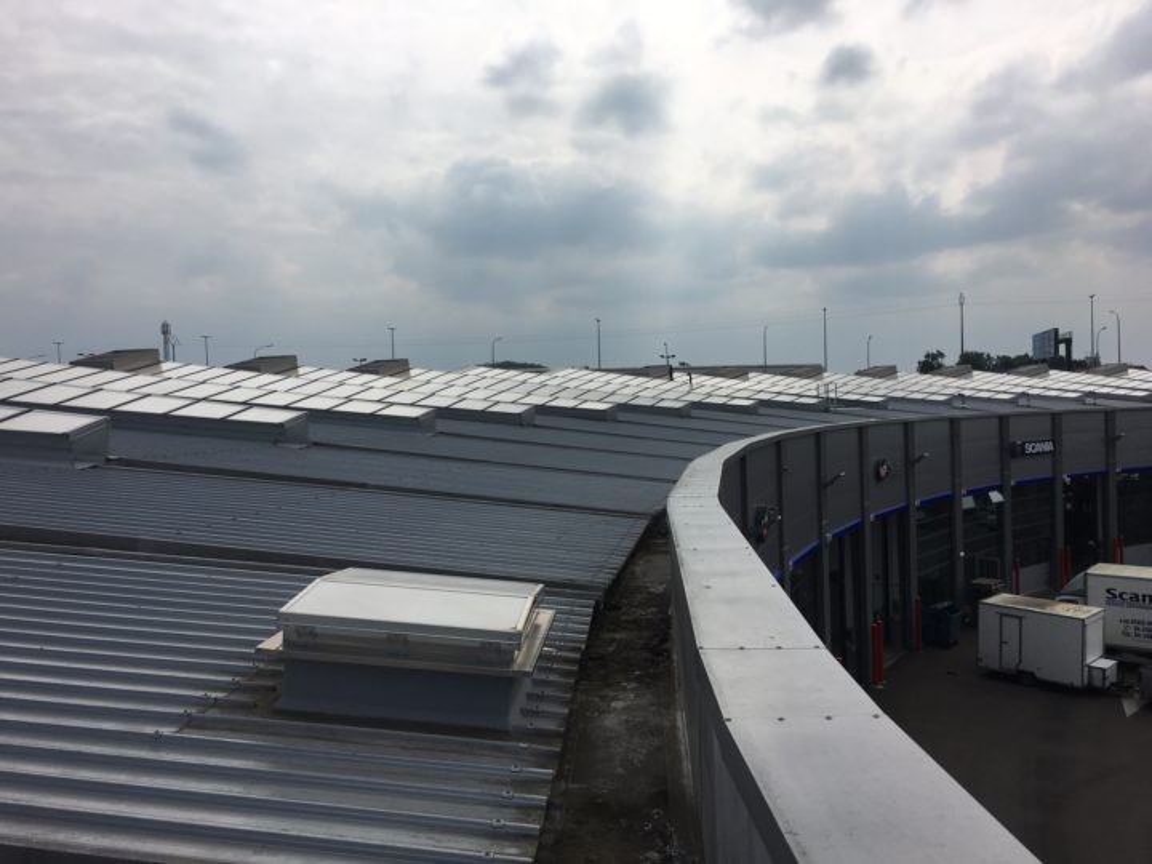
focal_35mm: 29
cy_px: 432
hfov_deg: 61.7
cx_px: 576
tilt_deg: -0.1
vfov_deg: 48.2
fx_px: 965
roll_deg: +1.1
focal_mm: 4.15
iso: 25
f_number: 2.2
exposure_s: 1/3846
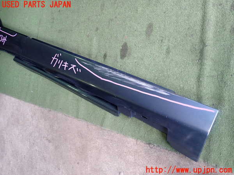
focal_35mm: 25
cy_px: 88
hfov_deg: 69.4
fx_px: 169
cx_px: 117
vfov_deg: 54.9
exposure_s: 1/60
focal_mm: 4.5
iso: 200
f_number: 2
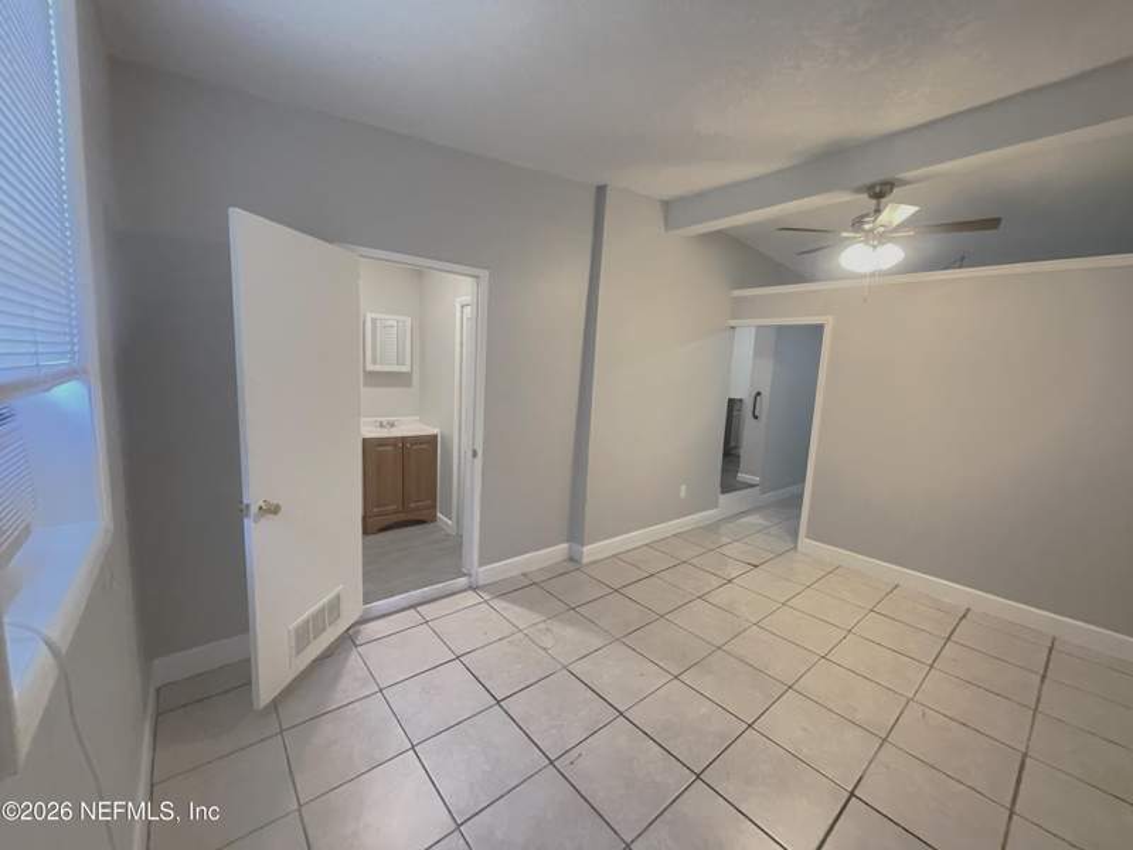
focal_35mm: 14
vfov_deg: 85.7
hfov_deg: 102.1
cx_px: 566
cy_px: 425
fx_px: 458
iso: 1000
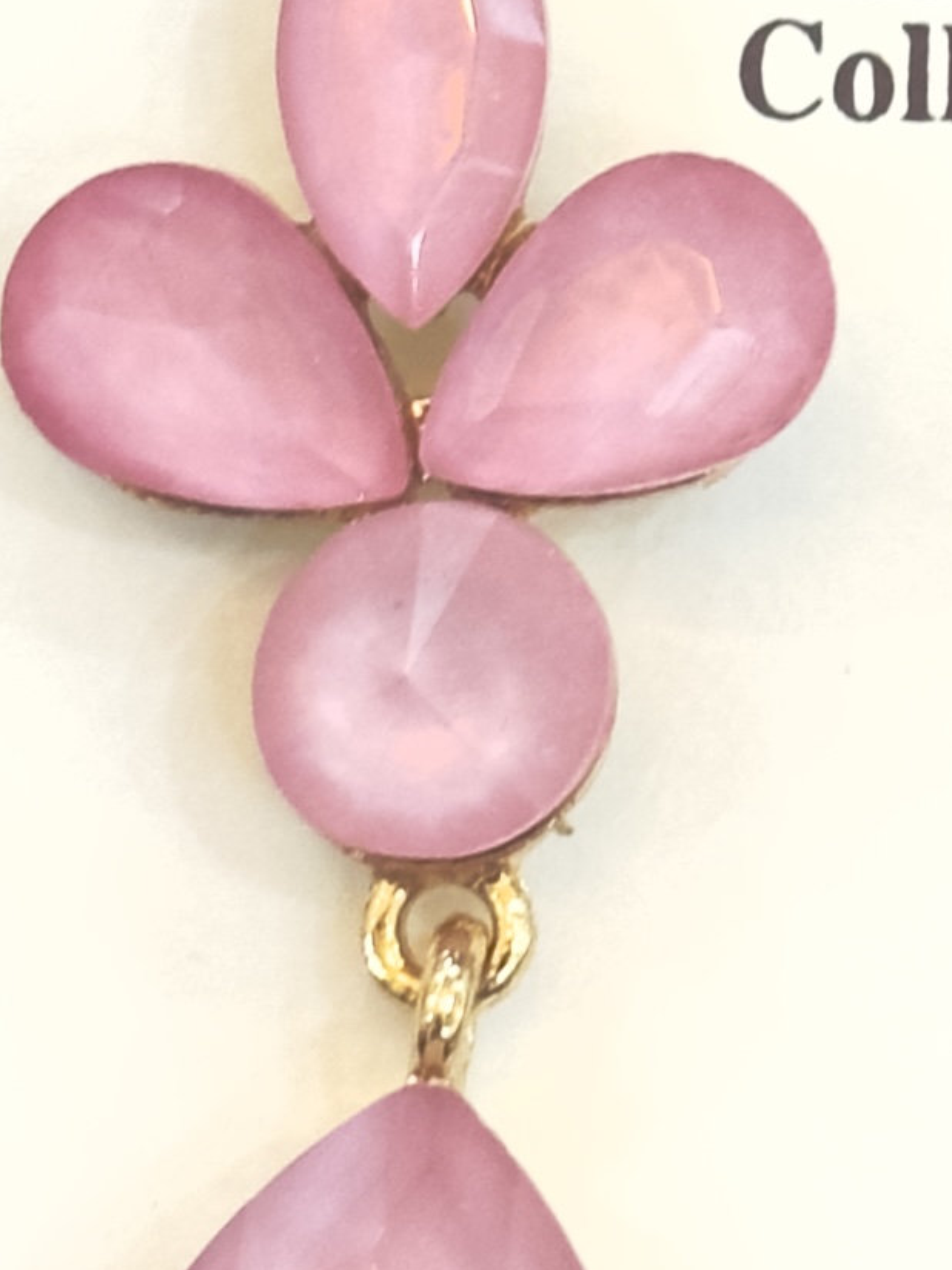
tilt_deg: -56.7
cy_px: 292
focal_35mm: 219
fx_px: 8031
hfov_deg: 6.7
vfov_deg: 9.0
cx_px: 1162
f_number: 1.78
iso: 125
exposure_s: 1/50
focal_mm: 6.86
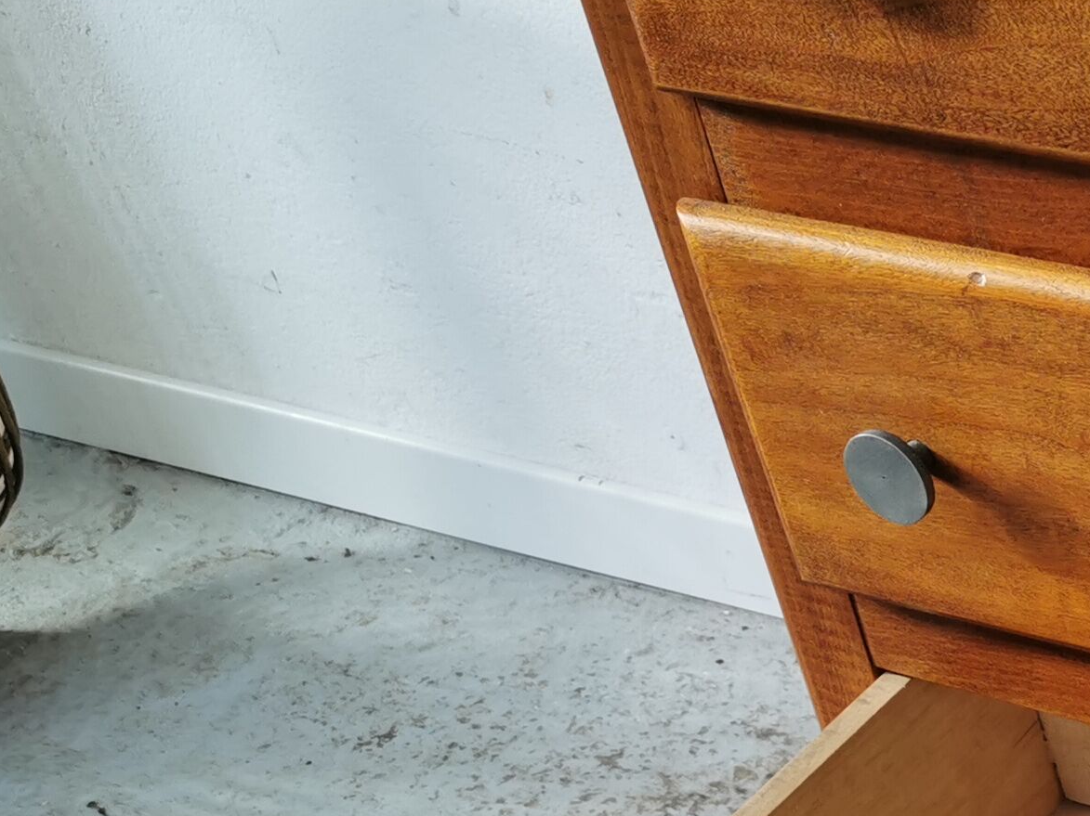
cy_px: 1069
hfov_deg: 20.1
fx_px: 2644
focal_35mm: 84
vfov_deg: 16.6
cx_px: 1632
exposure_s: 1/108
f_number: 1.8
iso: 50
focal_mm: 5.58
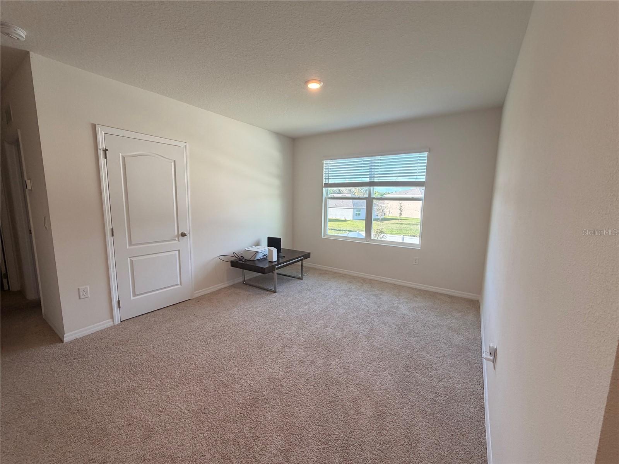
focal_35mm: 14
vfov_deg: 85.7
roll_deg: -0.9
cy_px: 232
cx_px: 310
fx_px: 250
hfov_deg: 102.1
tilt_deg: -7.3
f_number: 2.2
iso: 125
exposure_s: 1/120
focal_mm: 2.22
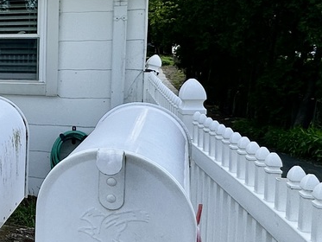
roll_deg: +1.2
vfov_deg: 26.9
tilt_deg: -7.3
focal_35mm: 54
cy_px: 84
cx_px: -128
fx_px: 502
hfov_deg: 27.6
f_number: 2.2
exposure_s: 1/801
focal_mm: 2.22
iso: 40
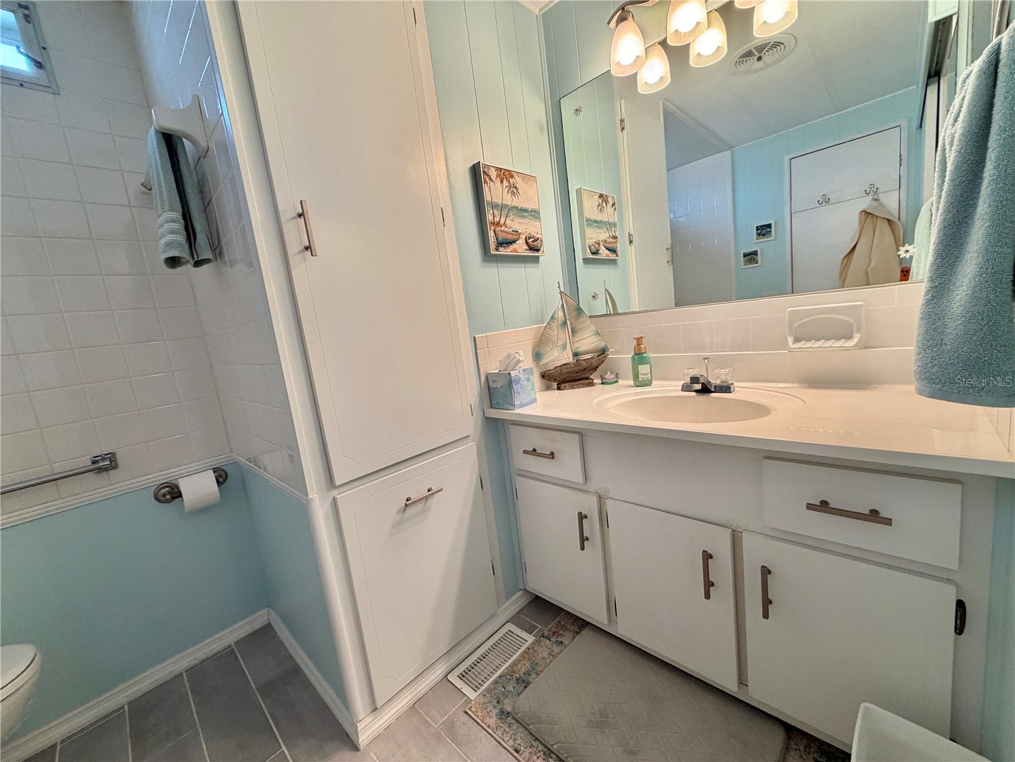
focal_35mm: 14
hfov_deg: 102.1
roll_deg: +6.8
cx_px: 508
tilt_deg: -8.4
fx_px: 411
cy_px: 381
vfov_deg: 85.7
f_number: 2.2
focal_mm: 2.22
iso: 160
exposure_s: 1/120
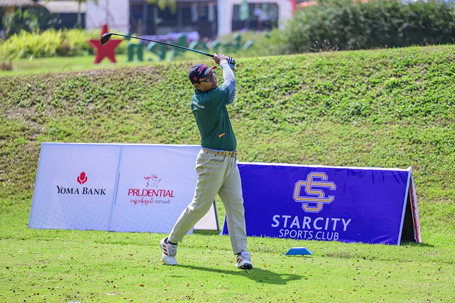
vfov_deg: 8.6
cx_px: 228
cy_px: 152
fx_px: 2022
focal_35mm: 160
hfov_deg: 12.8
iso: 640
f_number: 2.8
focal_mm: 160
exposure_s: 1/6400
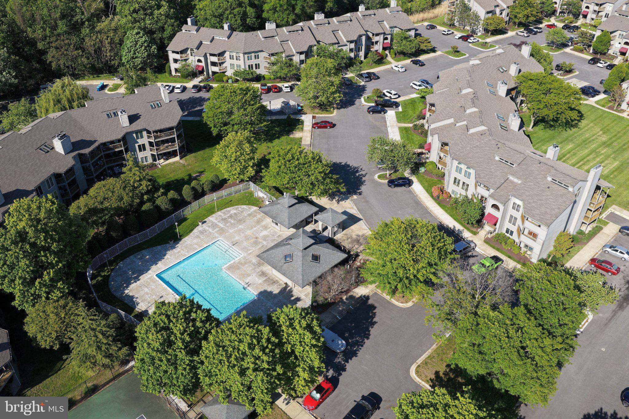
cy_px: 210
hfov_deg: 65.5
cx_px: 314
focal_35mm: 28
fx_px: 489
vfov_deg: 46.4
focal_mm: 14.45
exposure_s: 1/30
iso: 125
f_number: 2.8
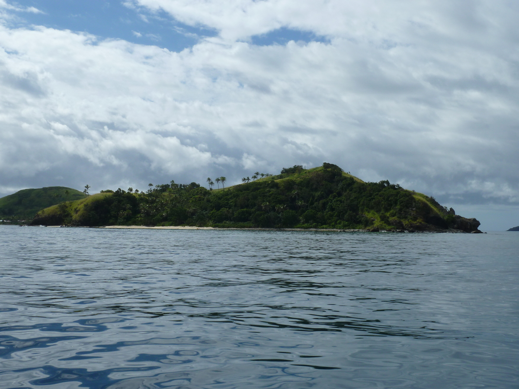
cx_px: 260
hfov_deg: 42.9
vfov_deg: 32.9
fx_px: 660
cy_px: 194
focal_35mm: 44
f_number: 5.6
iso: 80
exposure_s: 1/800
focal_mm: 7.3
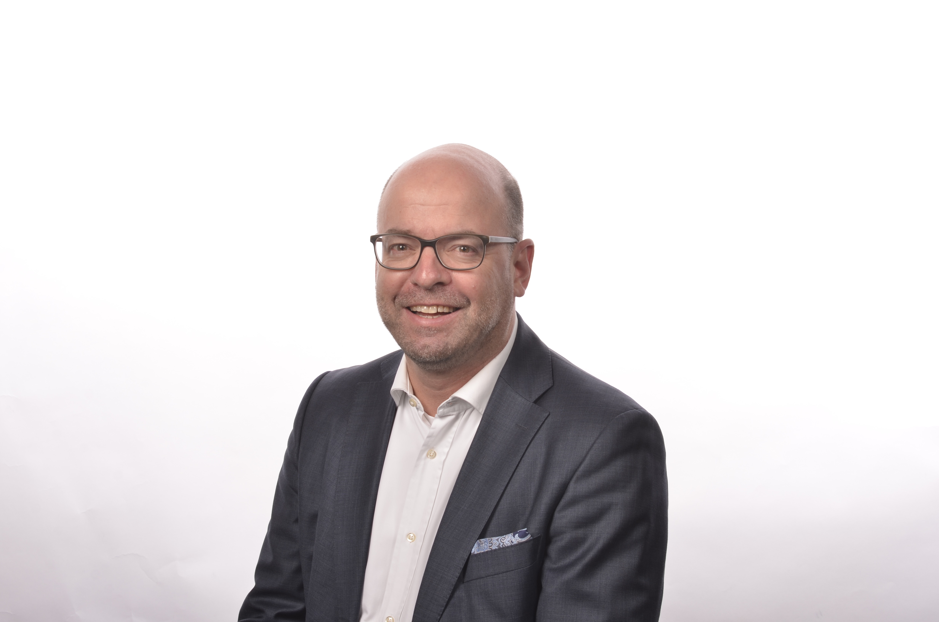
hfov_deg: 27.0
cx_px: 470
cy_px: 311
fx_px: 1952
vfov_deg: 18.1
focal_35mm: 75
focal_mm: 50
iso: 100
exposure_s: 1/125
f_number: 11
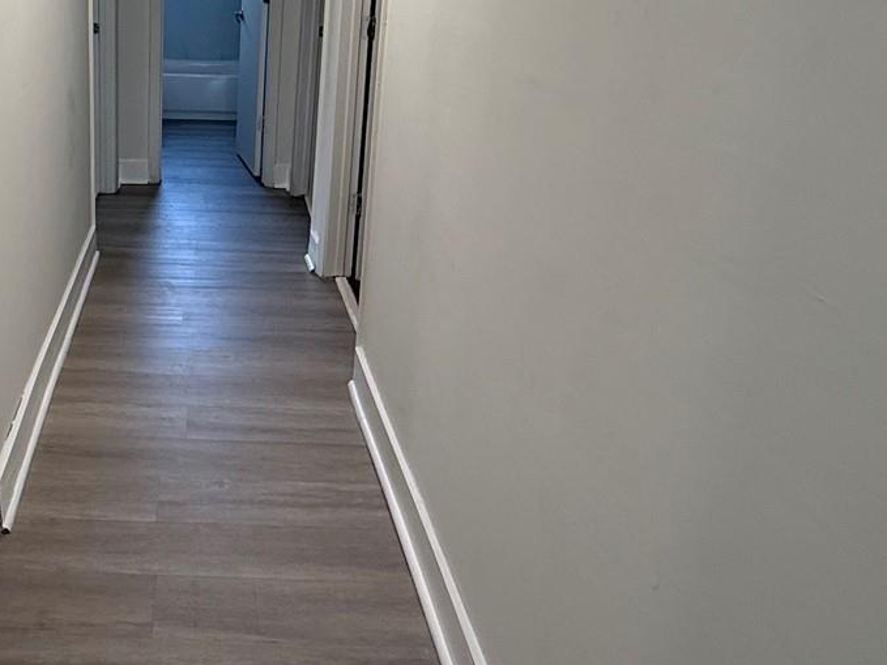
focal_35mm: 33
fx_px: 845
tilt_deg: -14.8
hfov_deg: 52.2
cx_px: 189
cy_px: 136
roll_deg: -1.5
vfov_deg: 41.2
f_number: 2.2
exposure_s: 1/120
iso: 125
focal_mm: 2.22
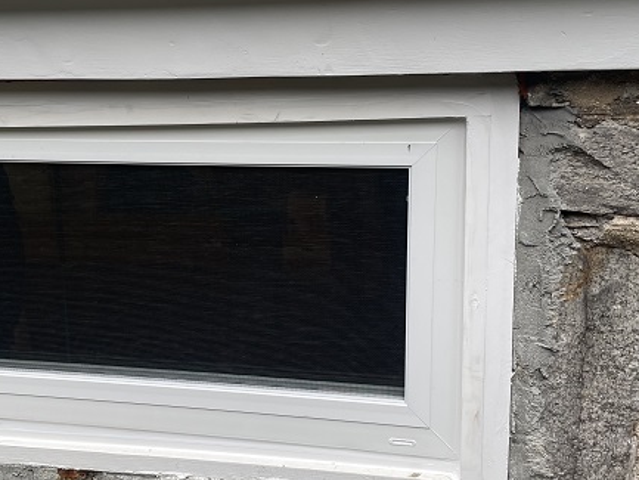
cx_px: 204
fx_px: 886
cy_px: 226
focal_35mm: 48
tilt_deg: -15.8
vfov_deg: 30.3
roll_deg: +4.1
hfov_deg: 39.1
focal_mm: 4.2
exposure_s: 1/153
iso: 32
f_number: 1.6
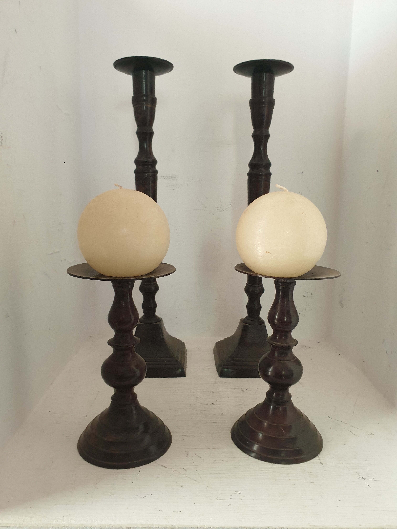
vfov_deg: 67.3
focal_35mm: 26
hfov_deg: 53.1
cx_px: 198
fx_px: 398
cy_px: 264
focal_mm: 4.3
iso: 250
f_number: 2.4
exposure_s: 1/18
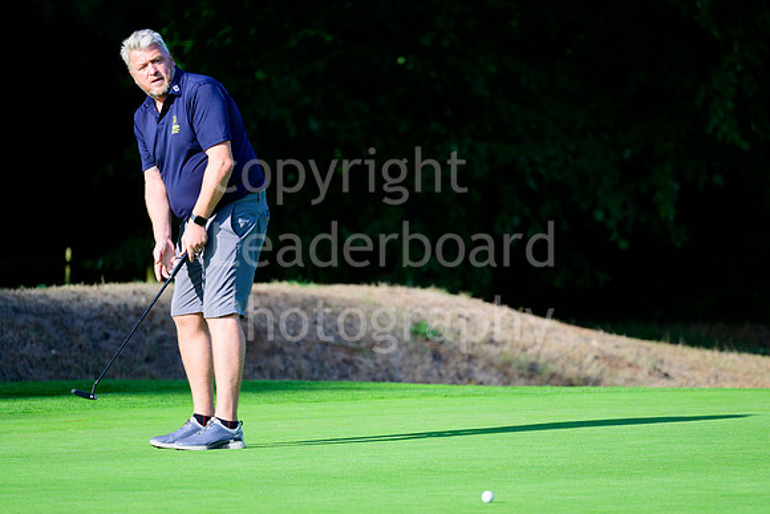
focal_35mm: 350
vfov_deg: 3.9
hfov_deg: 5.9
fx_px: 7488
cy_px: 257
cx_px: 385
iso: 640
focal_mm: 350
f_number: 5.6
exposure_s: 1/2000
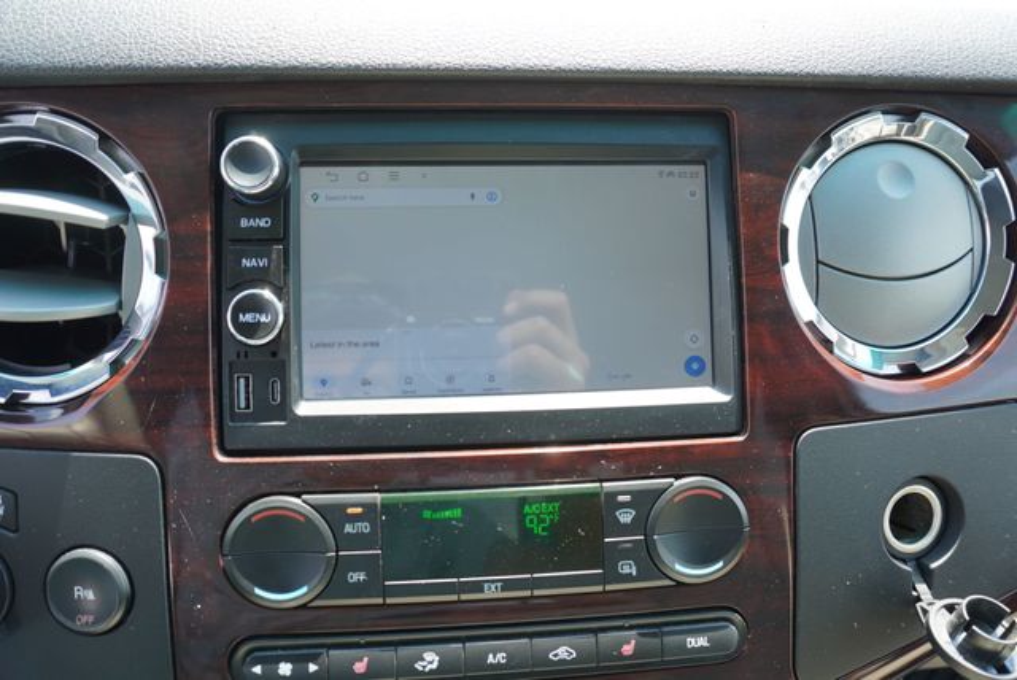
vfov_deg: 53.2
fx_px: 679
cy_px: 340
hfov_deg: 73.7
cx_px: 508
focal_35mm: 24
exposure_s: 1/80
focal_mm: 16
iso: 100
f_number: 4.5
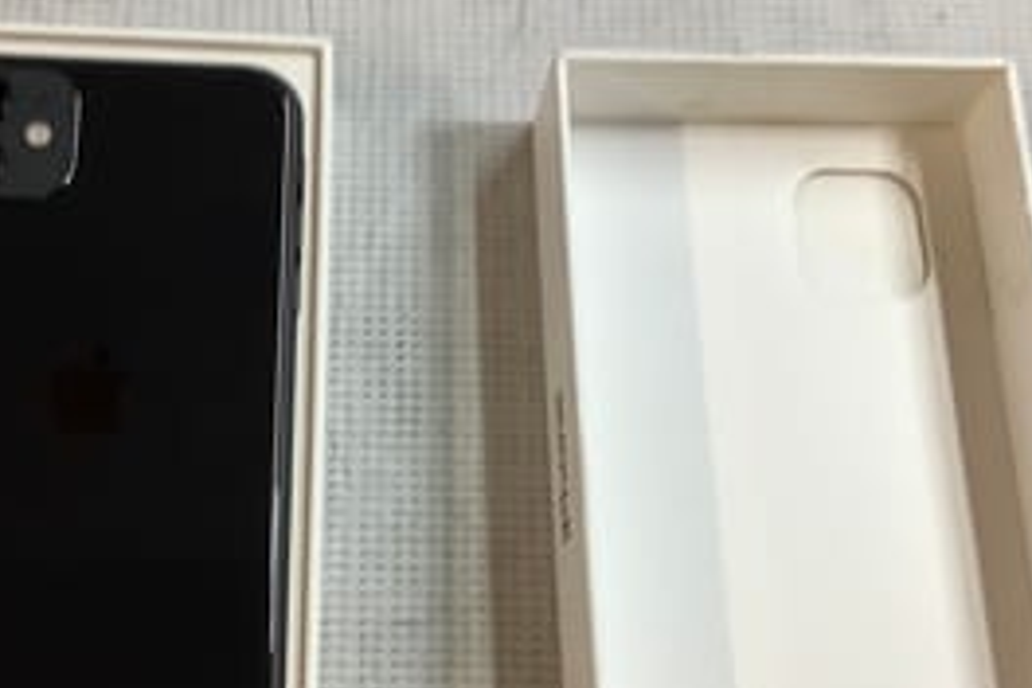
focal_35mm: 61
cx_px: 305
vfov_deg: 22.2
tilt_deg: -68.9
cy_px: 385
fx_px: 1749
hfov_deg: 32.5
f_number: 2.4
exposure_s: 1/50
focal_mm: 3.3
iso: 100
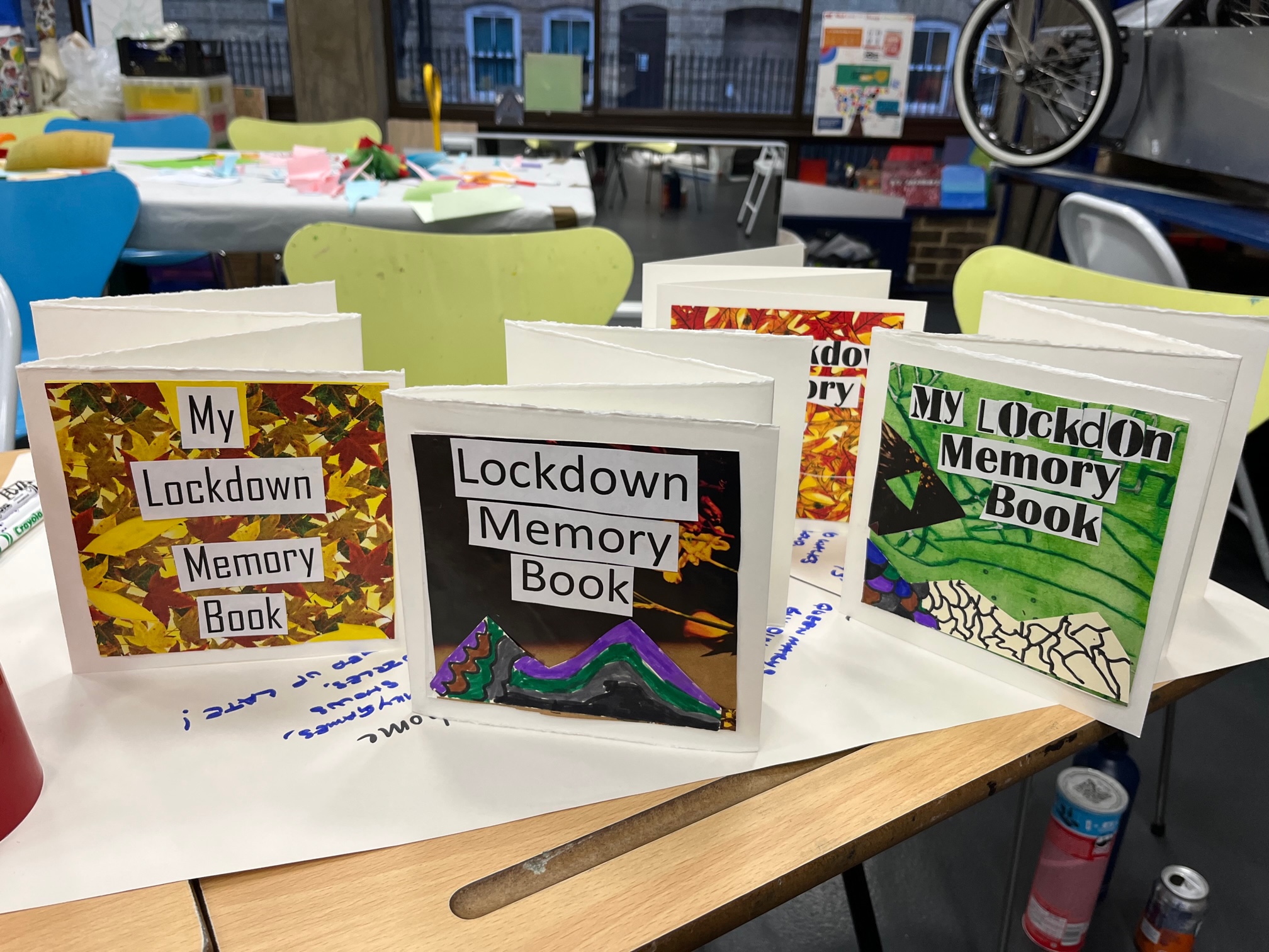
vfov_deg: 53.1
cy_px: 476
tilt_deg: -23.8
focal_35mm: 26
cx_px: 634
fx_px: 953
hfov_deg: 67.3
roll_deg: -2.5
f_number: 1.6
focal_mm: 5.1
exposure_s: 1/100
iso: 100
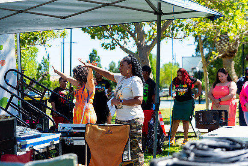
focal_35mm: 70
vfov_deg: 19.5
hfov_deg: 28.8
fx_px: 482
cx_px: 124
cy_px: 83
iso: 125
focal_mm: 70
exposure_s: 1/4000
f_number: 2.8
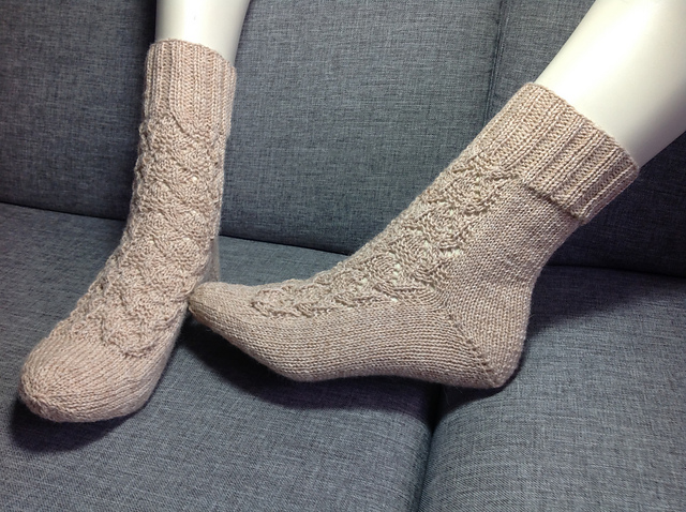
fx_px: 693
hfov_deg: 52.7
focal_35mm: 35
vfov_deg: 40.6
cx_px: 343
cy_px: 256
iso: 50
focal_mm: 4.28
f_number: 2.4
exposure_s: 1/30
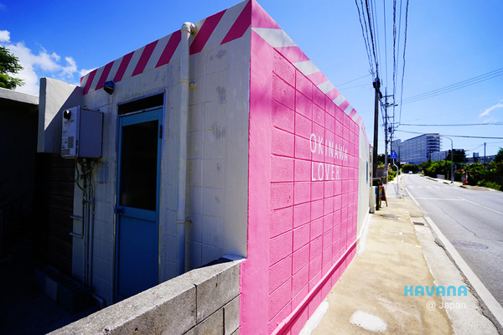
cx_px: 252
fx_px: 224
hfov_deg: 96.7
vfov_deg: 73.7
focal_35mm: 16
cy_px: 168
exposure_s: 1/1000
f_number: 4
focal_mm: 16
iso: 100
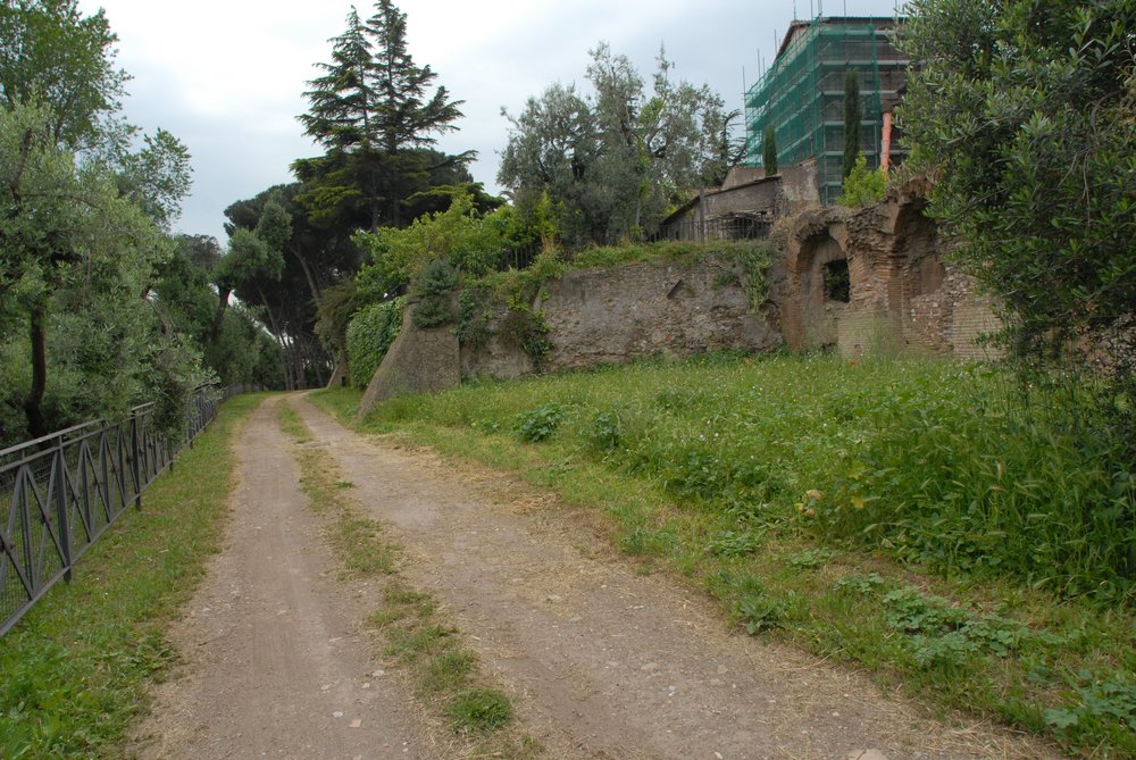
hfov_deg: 81.1
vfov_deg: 59.6
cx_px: 568
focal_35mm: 21
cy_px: 380
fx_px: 663
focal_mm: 14
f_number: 8
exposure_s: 1/250
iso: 200
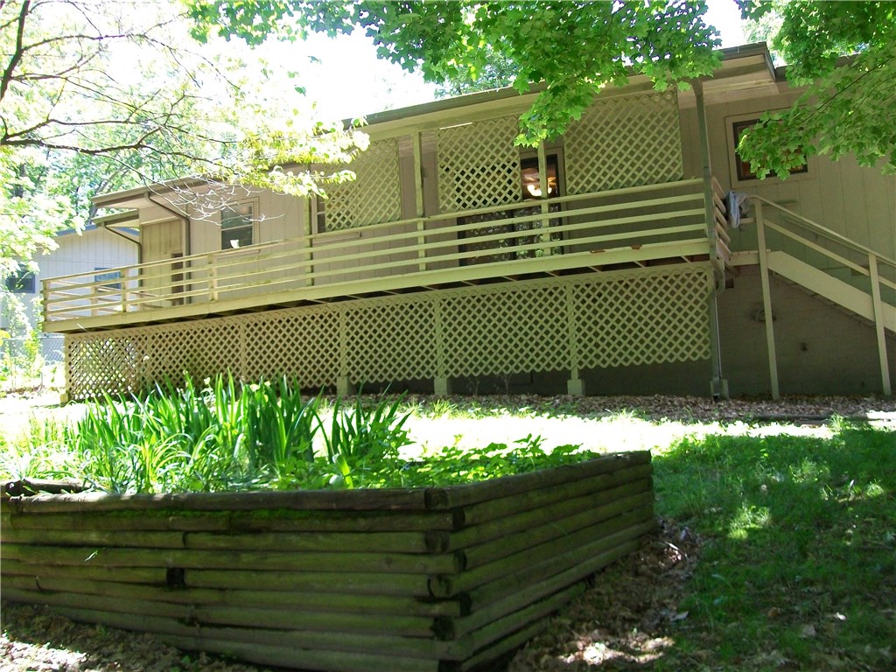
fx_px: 880
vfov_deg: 41.8
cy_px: 336
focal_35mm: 34
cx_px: 448
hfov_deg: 54.0
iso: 160
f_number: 2.7
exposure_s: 1/160
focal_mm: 6.1
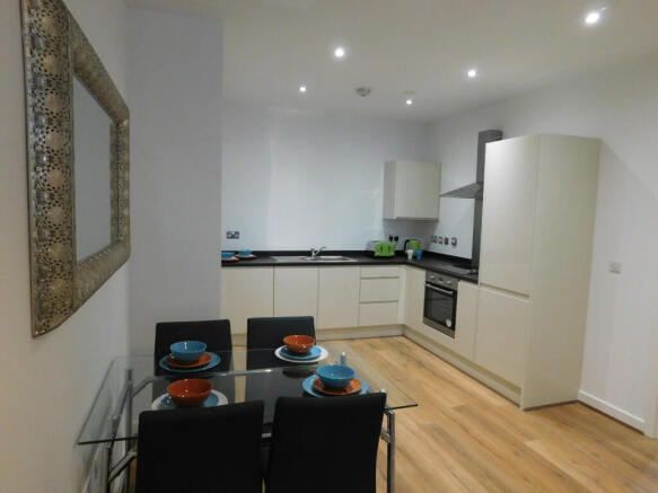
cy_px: 246
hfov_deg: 73.9
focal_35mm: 23
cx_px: 329
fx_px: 437
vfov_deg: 58.9
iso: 400
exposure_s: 1/20
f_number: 3
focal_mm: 4
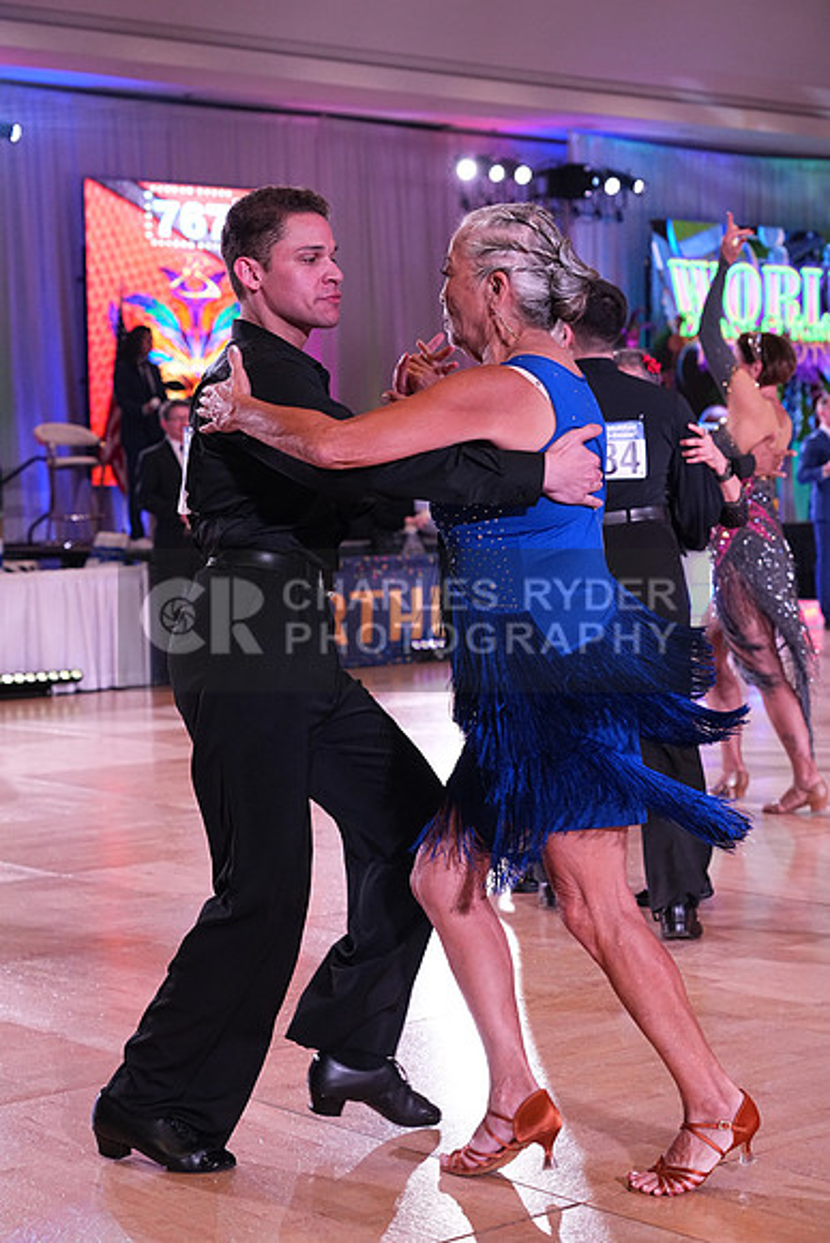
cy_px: 622
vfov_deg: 31.9
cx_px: 415
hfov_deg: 21.6
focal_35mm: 63
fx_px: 2177
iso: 3200
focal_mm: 63
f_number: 5
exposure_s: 1/400
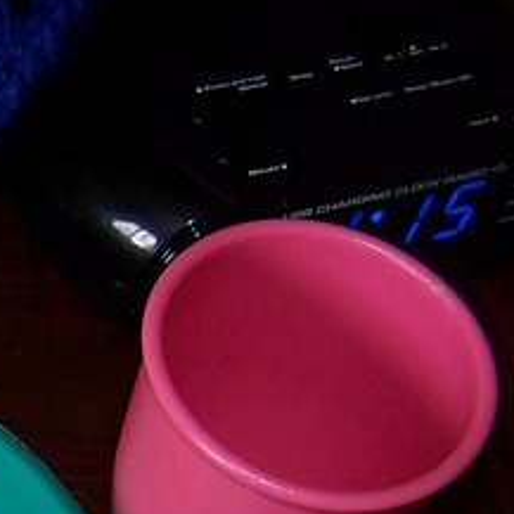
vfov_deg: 17.2
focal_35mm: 99
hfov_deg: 16.3
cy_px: 507
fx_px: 1663
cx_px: -225
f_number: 2.8
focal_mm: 6.3
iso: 200
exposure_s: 1/40
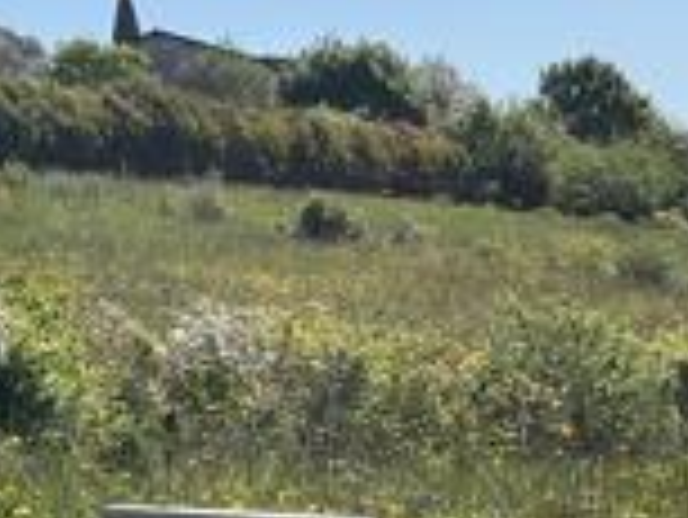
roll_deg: +2.8
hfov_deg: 13.6
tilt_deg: +3.4
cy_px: 45
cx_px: -373
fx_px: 2705
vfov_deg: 10.9
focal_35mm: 136
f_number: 1.6
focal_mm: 5.1
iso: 50
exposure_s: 1/6173
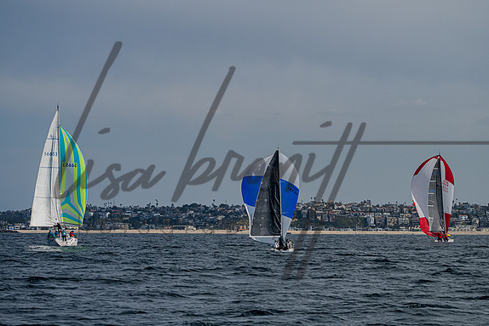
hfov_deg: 12.9
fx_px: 2160
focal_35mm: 159
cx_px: 268
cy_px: 141
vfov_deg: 8.6
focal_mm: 135
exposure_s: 1/5000
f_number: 6.3
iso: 320
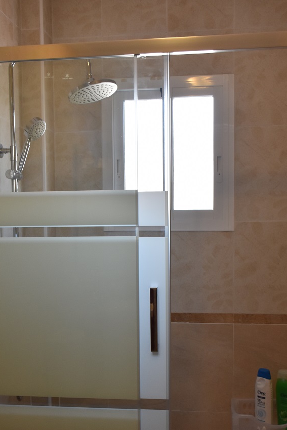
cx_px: 135
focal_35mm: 49
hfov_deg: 27.7
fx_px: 582
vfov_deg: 40.2
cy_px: 274
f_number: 5.6
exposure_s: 1/125
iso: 800
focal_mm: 23
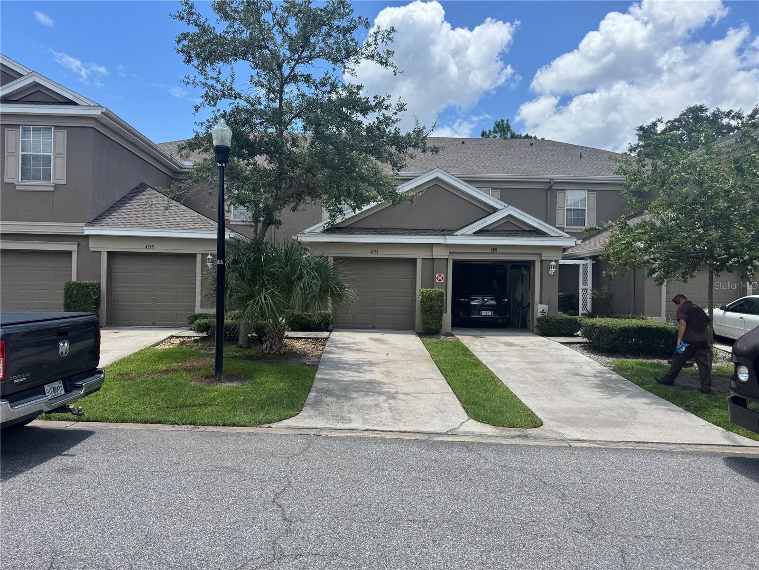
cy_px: 285
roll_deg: -1.2
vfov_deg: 56.8
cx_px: 380
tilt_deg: -0.6
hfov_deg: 71.6
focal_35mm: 24
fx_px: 526
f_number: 1.78
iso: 80
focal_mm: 6.76
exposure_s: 1/2833
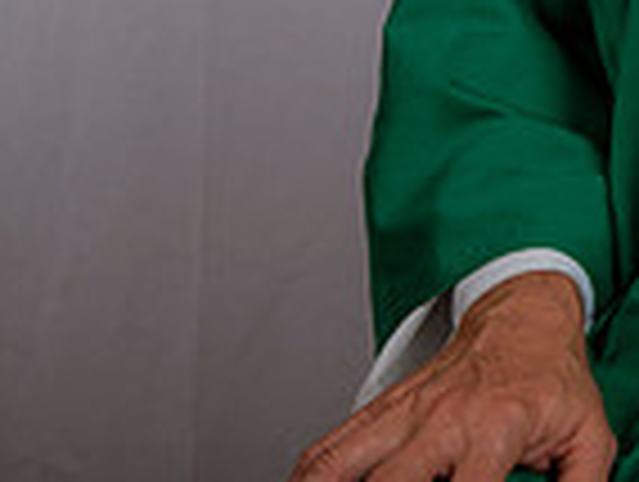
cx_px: 1251
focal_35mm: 196
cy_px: -360
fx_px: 3624
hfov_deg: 9.5
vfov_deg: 7.4
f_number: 8
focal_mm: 50
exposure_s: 1/200
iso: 320
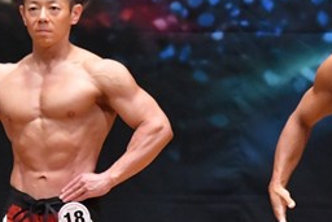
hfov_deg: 2.5
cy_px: 196
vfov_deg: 1.7
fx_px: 7538
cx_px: 94
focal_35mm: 817
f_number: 5.6
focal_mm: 180
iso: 8000
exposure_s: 1/400
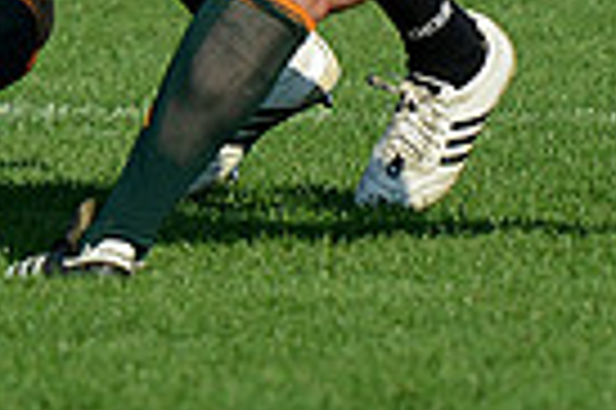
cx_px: 130
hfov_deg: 2.5
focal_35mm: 827
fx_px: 14134
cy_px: -439
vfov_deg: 1.7
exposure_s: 1/2000
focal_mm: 195
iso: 250
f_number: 2.8
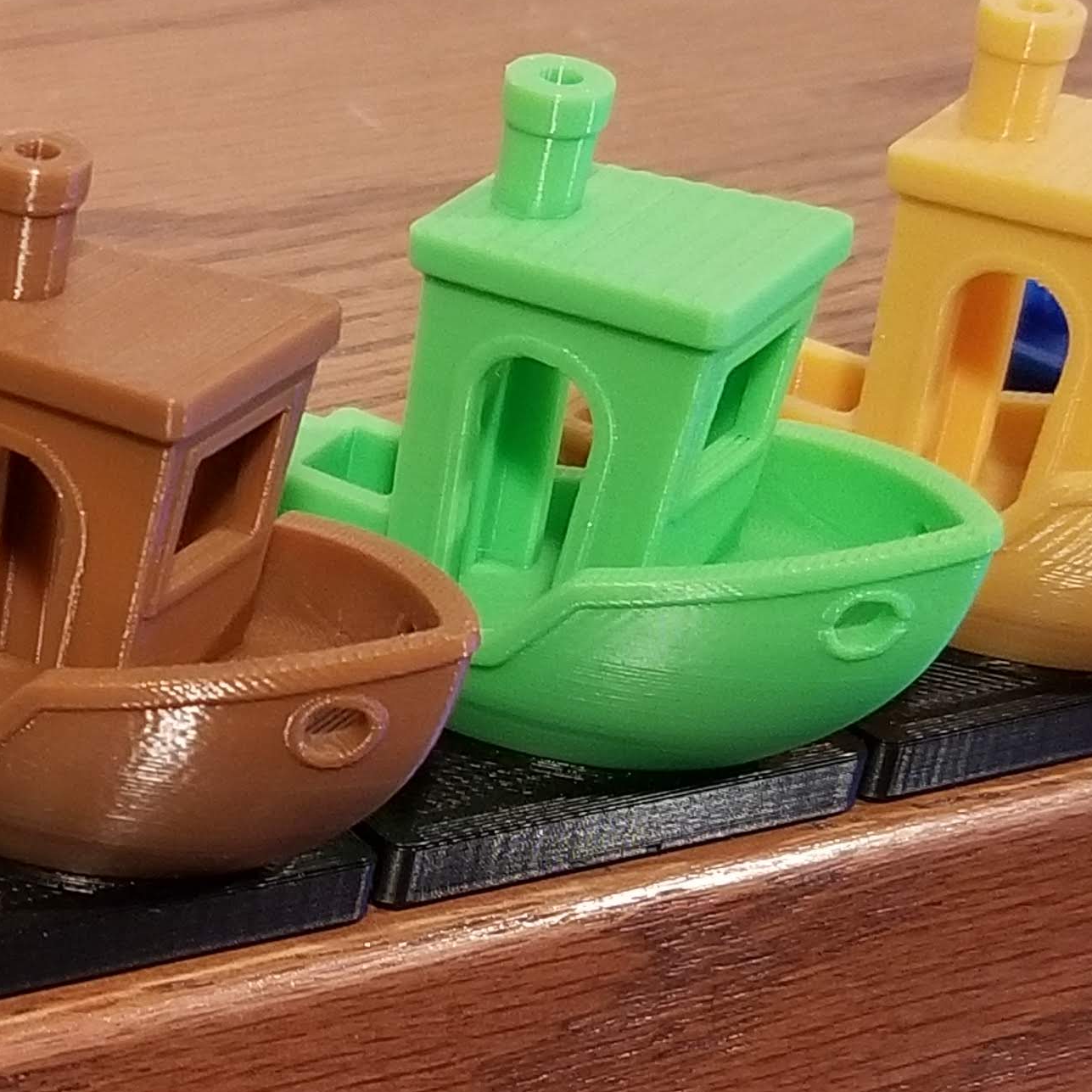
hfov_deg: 20.2
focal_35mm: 72
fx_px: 2570
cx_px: -601
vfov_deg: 24.0
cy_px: 540
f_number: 1.7
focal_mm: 4.25
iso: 160
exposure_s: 1/30
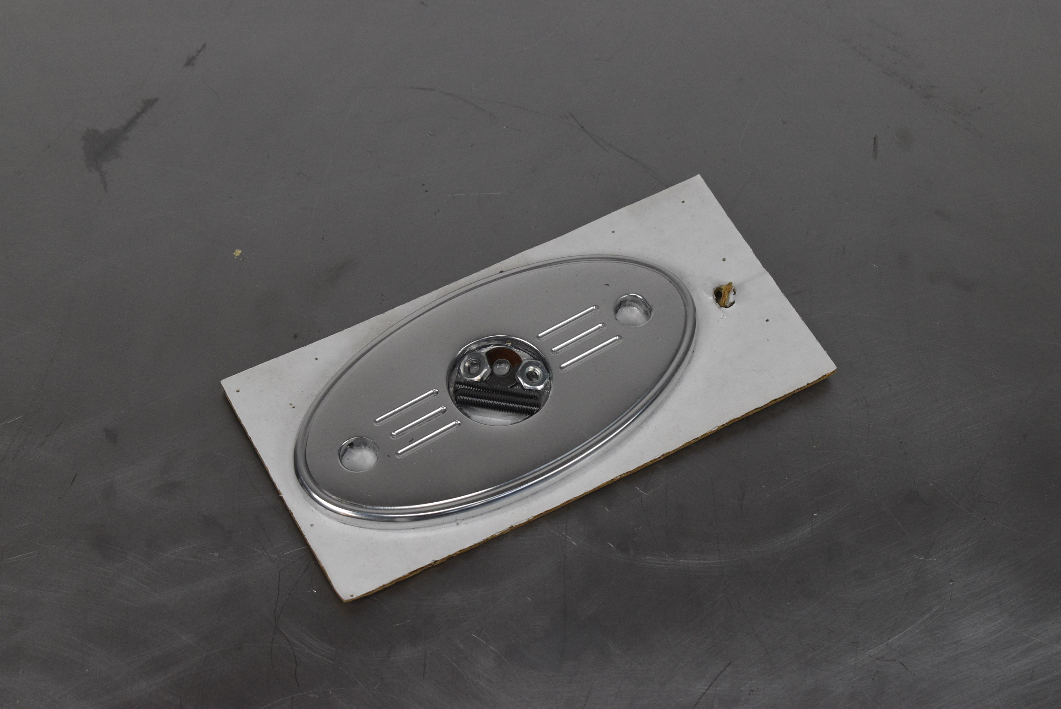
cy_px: 354
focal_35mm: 82
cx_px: 530
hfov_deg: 24.6
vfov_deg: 16.6
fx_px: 2433
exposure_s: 1/250
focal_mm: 55
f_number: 8
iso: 1250
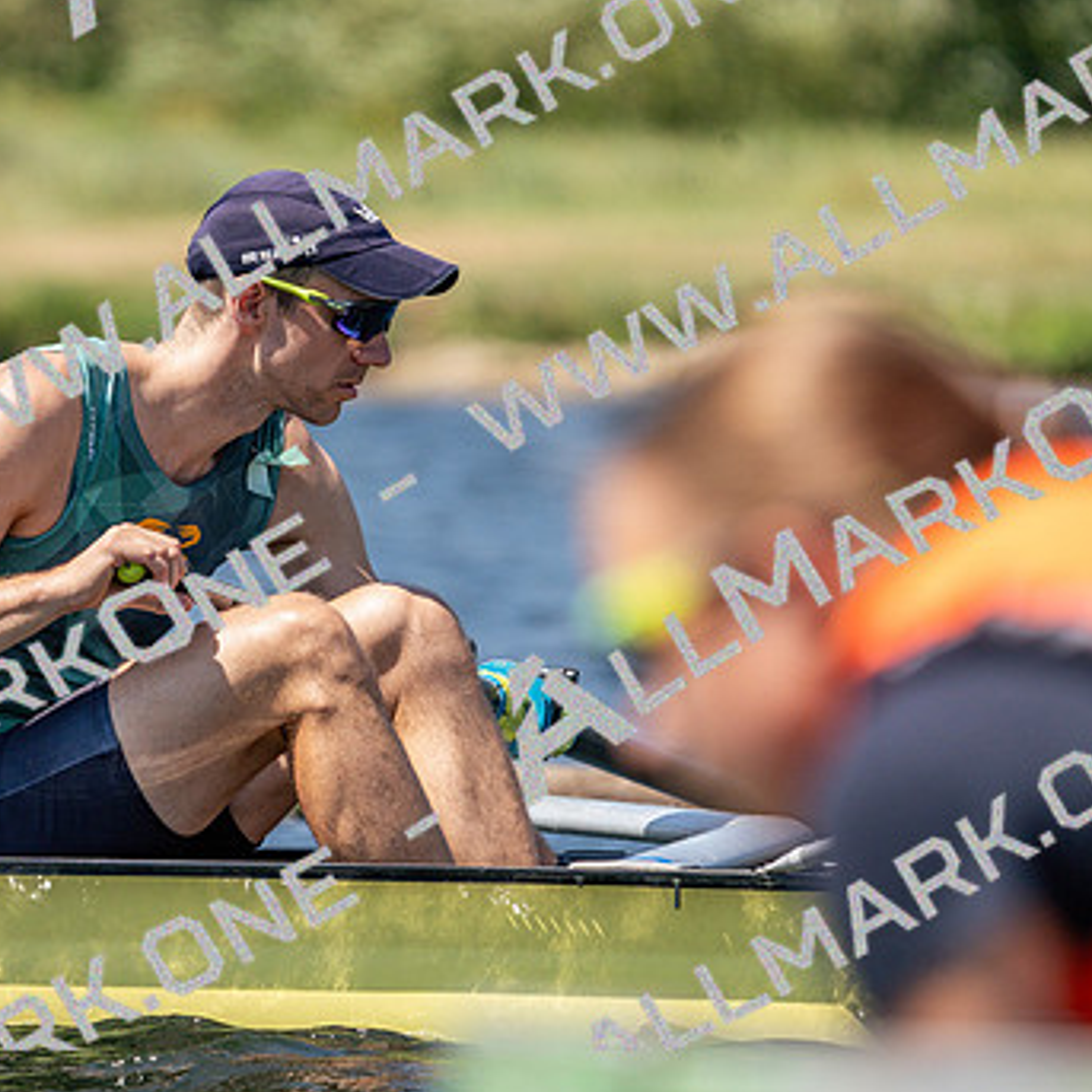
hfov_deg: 3.2
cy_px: 505
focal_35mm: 544
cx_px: 236
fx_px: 19416
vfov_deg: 3.2
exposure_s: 1/2000
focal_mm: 379
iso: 320
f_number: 6.3
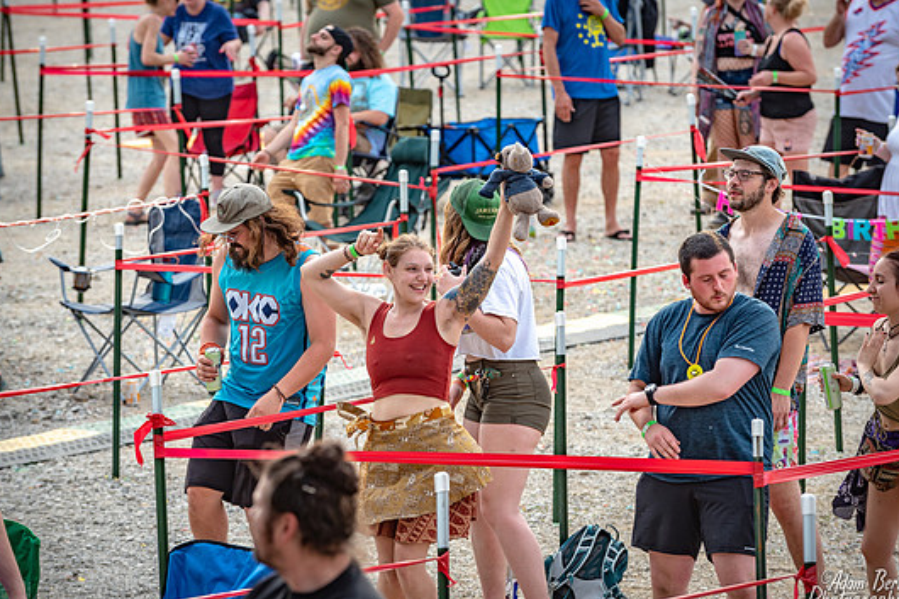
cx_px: 439
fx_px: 5467
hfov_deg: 9.4
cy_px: 288
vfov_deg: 6.3
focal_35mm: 219
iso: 400
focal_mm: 200
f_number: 5.6
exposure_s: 1/320
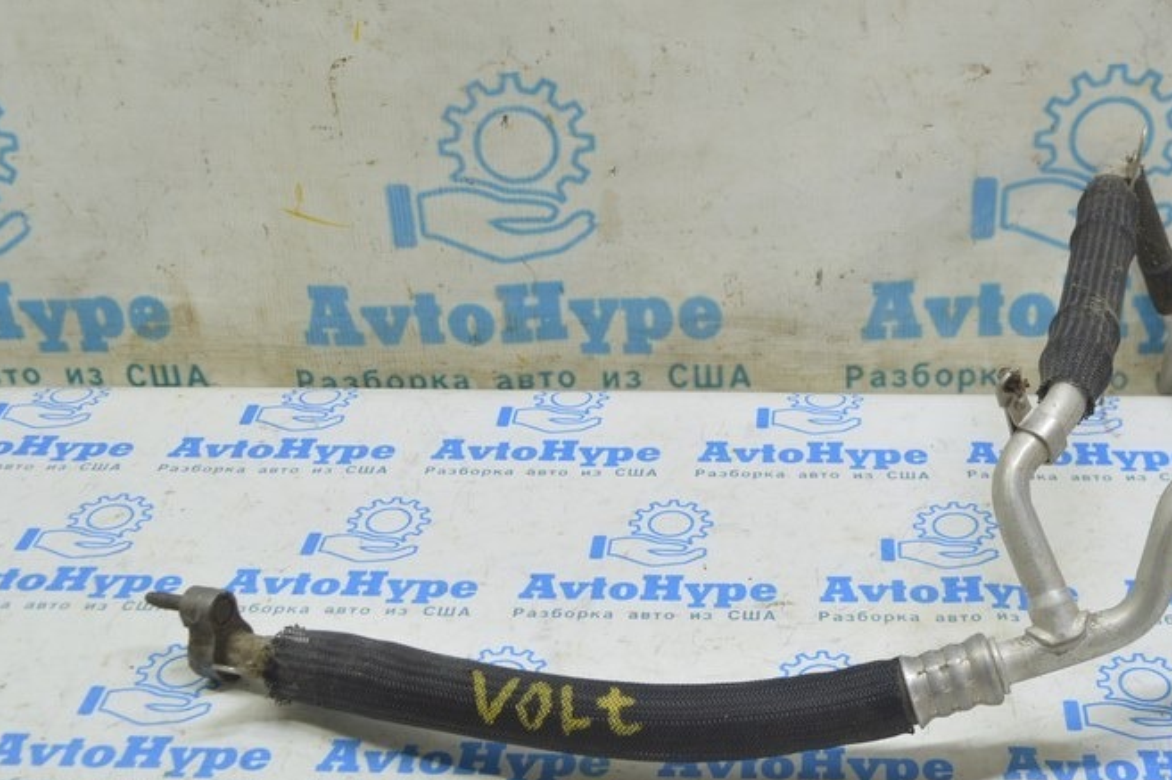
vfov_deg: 25.1
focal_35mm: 54
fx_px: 1749
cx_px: 763
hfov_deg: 36.7
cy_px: 344
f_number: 5.6
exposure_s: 1/20
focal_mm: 23
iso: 400
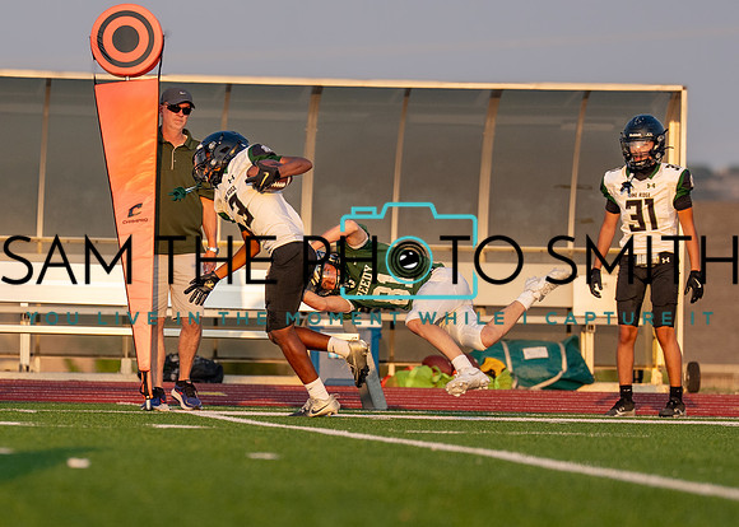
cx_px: 302
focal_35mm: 475
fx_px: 9962
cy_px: 331
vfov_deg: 3.0
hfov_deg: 4.2
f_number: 2.8
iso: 400
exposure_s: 1/2500
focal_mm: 200
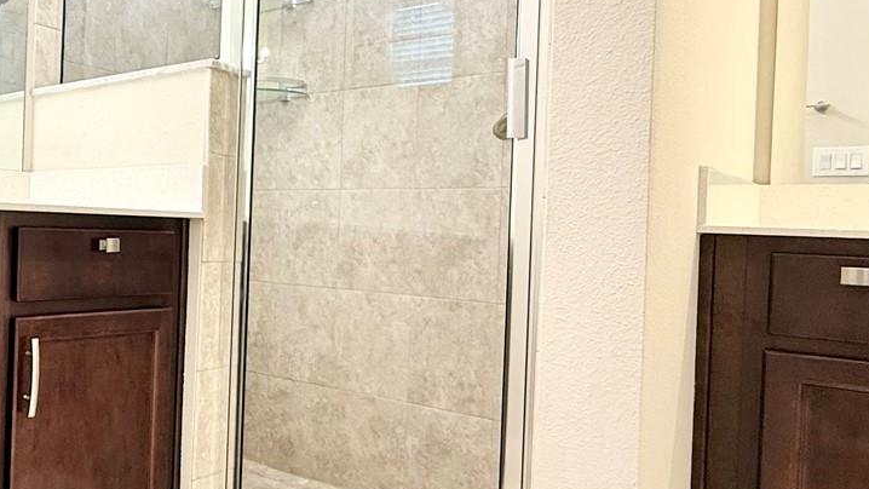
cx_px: 74
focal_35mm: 34
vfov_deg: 34.6
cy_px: 226
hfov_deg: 50.8
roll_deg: -2.6
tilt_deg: +0.1
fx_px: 784
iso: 100
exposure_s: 1/120
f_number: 2.2
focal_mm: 2.22
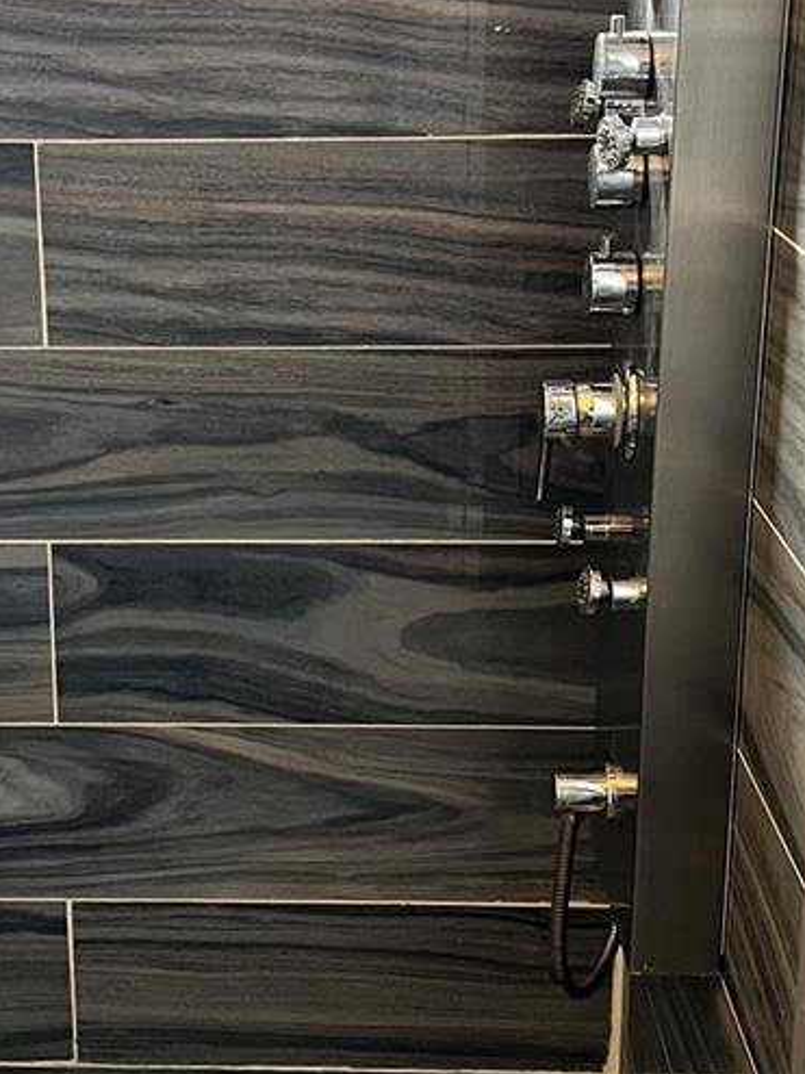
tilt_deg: -15.3
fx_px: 1954
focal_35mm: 63
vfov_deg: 30.7
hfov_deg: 23.1
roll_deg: +0.8
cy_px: 451
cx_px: 243
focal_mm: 5.7
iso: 160
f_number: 1.5
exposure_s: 1/60
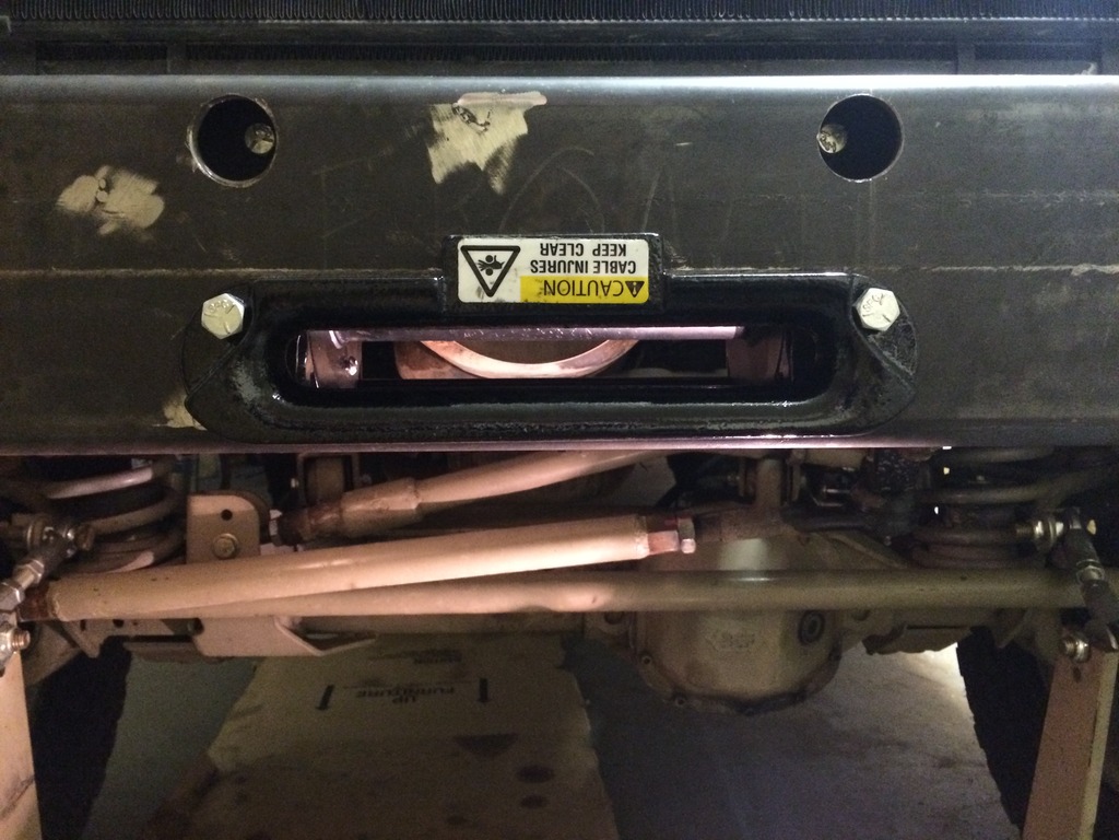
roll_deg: +0.8
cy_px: 420
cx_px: 560
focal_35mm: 29
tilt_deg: -6.2
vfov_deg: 48.2
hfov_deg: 61.7
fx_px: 937
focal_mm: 4.15
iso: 500
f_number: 2.2
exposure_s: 1/15
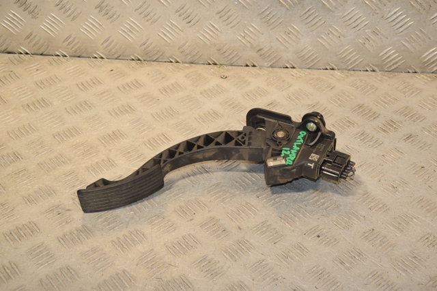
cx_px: 218
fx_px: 692
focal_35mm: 57
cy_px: 146
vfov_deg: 23.8
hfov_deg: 35.1
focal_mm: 38
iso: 800
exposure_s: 1/200
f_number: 8
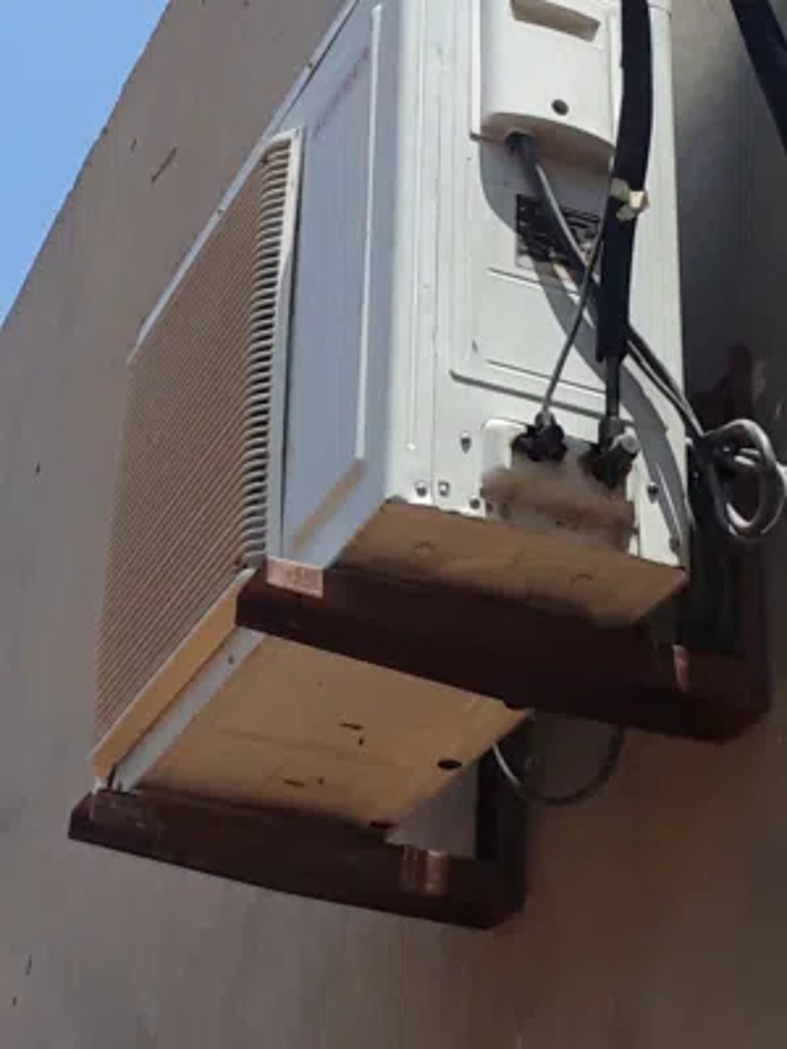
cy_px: 524
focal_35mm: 30
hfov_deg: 46.8
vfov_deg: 60.0
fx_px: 909
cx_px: 394
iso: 40
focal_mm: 2.2
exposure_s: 1/1855
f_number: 1.9
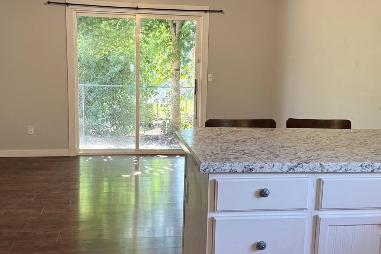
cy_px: 128
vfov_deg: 34.2
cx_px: 180
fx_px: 413
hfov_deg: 49.5
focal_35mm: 39
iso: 200
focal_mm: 6.76
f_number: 1.78
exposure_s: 1/148
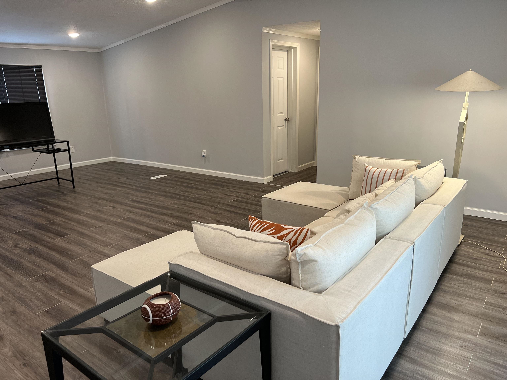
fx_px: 381
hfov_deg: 67.3
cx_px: 254
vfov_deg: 53.1
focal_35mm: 26
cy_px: 190
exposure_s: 1/120
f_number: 1.5
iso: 125
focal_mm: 5.7
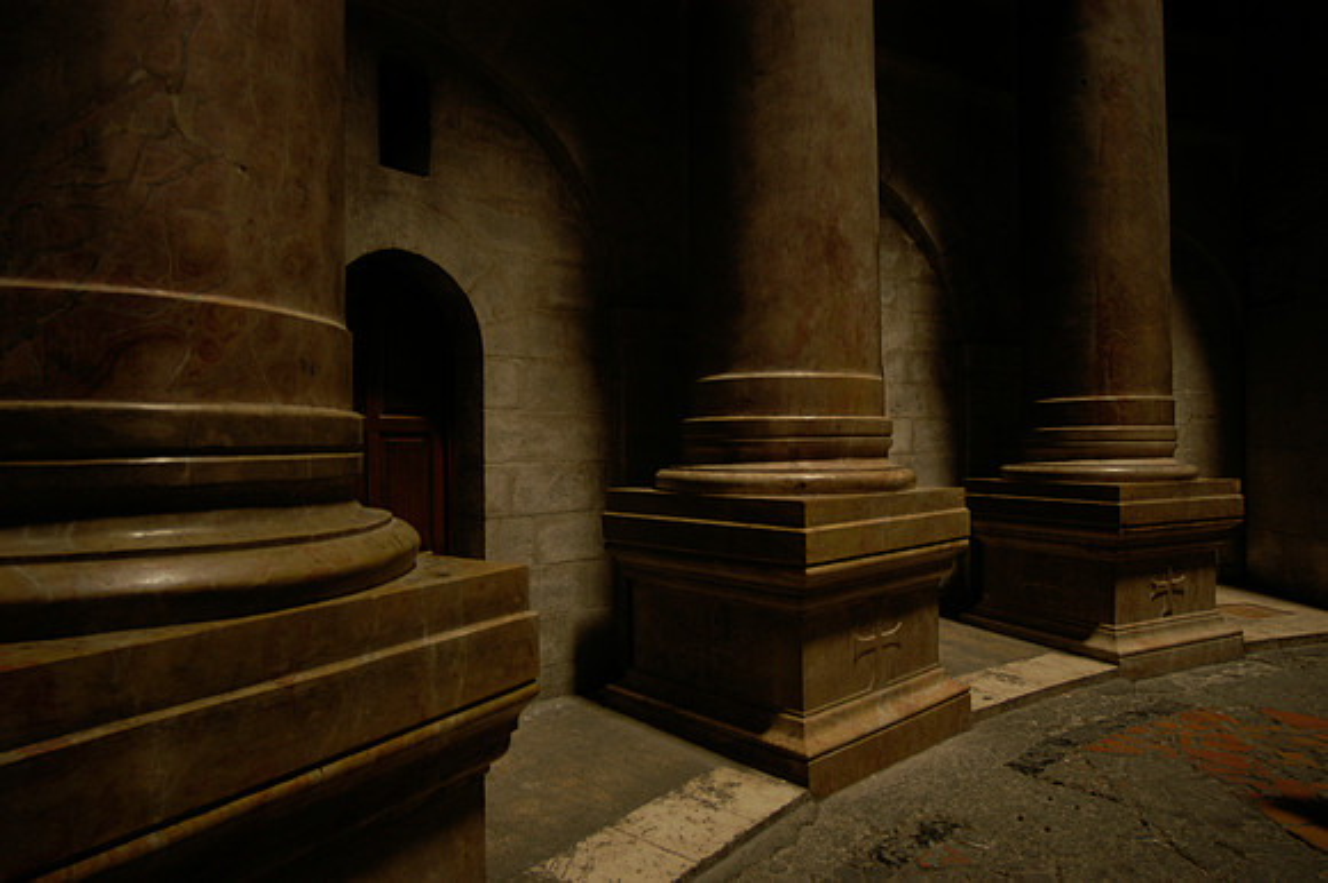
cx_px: 664
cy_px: 442
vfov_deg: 59.4
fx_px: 774
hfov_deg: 81.2
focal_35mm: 21
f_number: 2.8
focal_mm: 14
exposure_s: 1/8
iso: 200
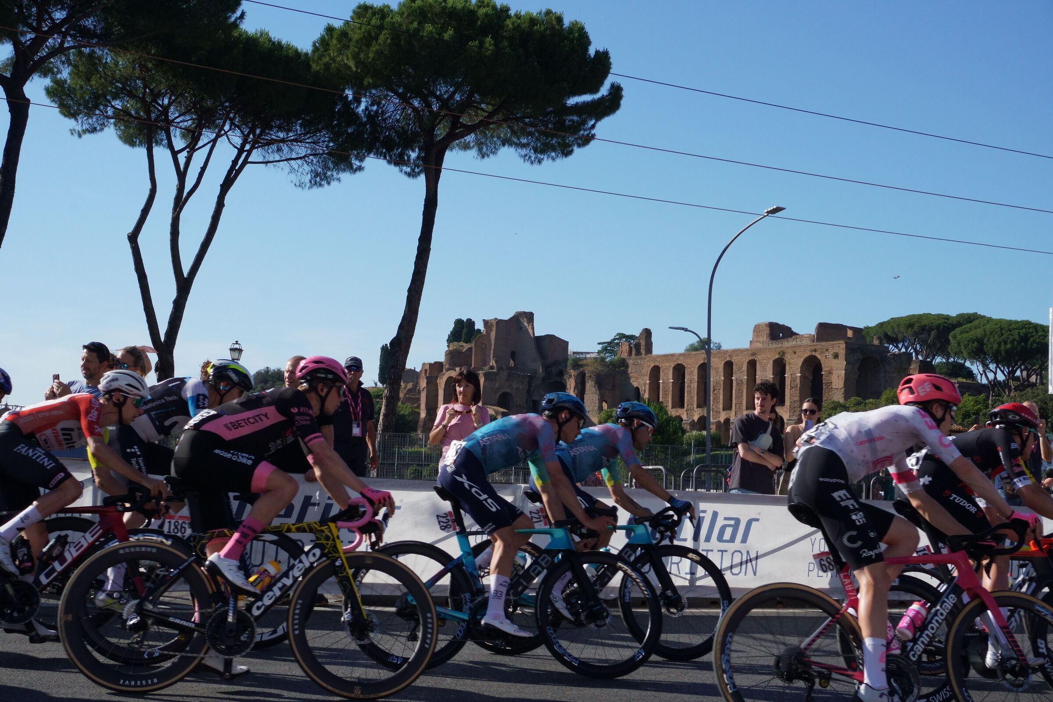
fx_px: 1536
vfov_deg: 25.8
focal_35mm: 52
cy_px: 351
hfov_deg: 37.9
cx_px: 526
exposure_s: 1/1250
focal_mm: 35
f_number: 14
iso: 1000
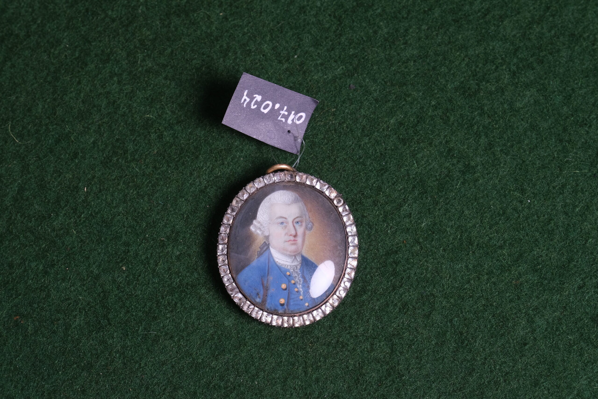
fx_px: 1379
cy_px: 200
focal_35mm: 83
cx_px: 299
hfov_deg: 24.5
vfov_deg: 16.5
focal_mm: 55
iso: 400
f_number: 8
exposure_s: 1/80
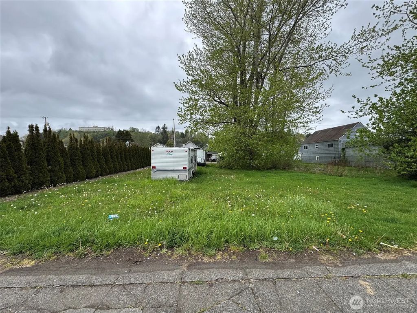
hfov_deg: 102.1
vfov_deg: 85.7
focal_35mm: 14
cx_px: 208
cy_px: 156
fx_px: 169
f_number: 2.2
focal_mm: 2.22
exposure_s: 1/473
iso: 40
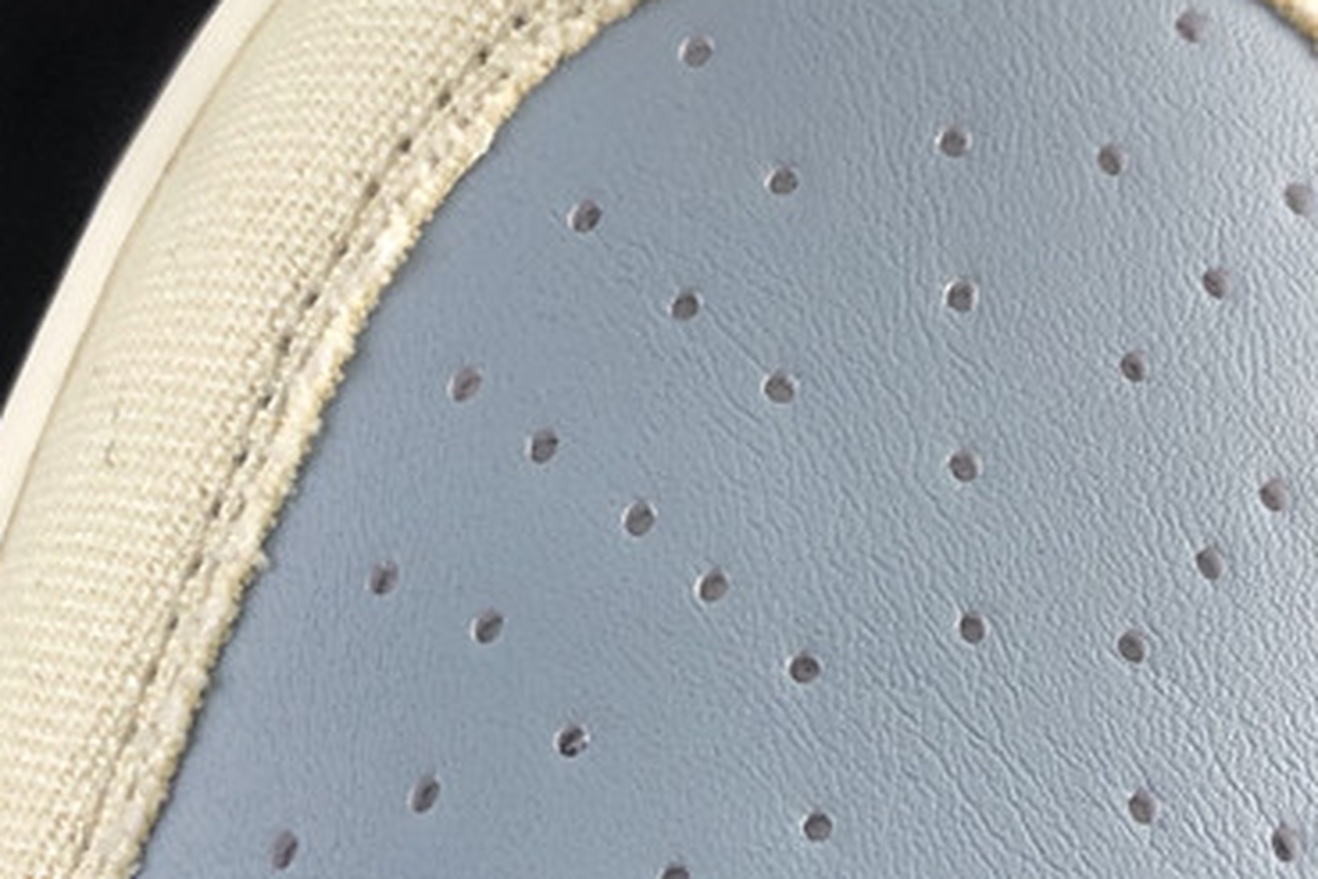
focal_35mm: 79
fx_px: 2892
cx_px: 561
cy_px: 557
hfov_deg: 25.6
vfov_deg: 17.2
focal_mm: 4
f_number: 1.8
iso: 32
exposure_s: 1/50
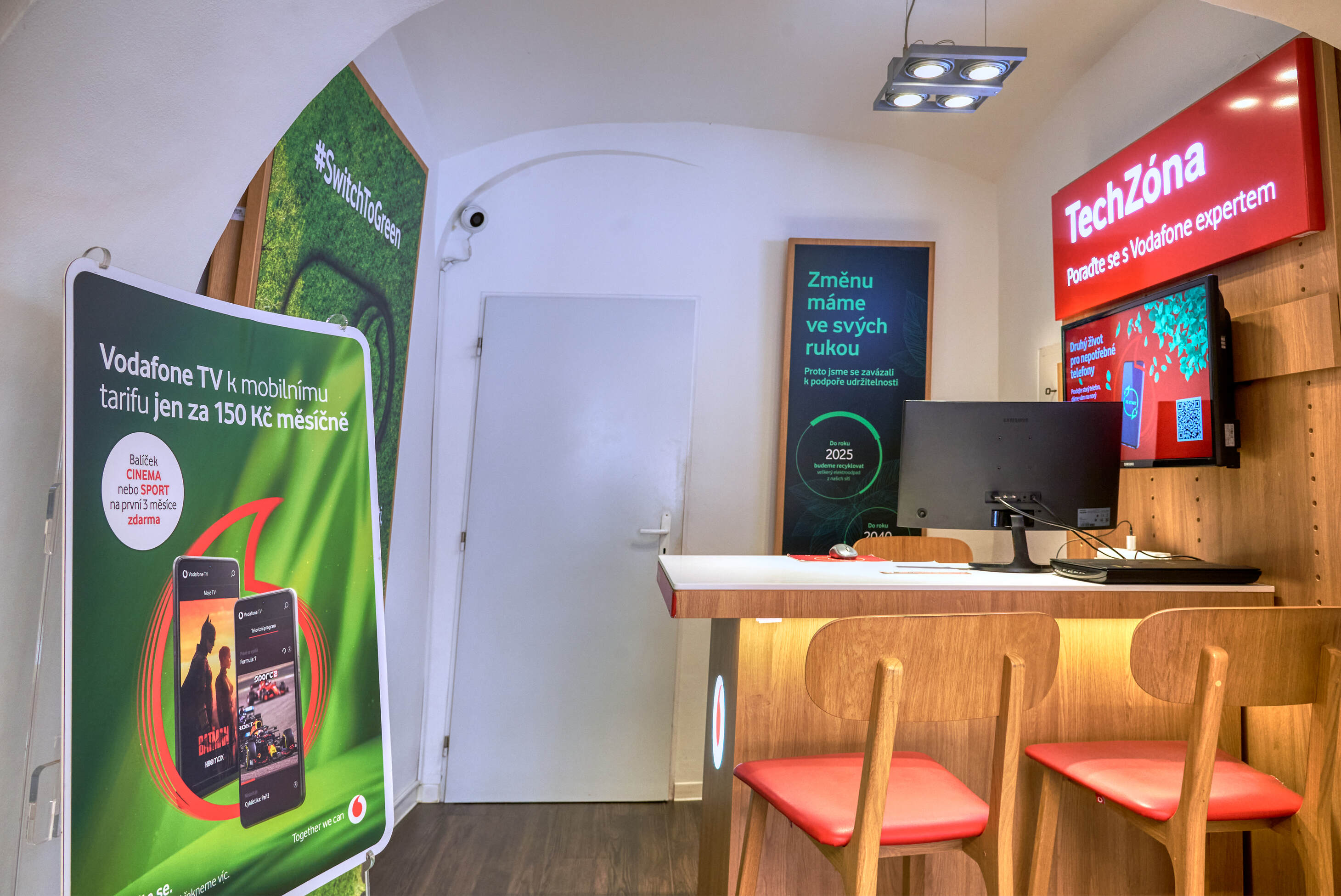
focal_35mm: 24
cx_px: 670
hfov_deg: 73.7
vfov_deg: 53.2
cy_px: 448
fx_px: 894
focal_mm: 24
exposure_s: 1/30
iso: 900
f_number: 7.1
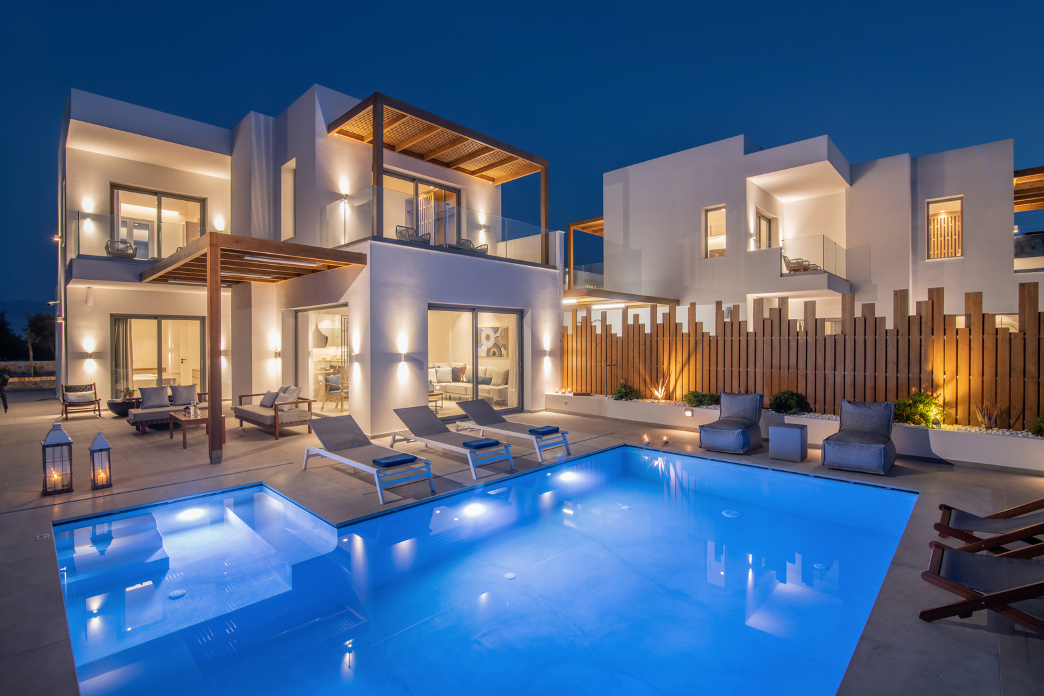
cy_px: 348
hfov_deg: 96.7
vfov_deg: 73.8
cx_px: 522
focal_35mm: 16
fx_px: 464
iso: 200
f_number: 9
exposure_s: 1
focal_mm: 16
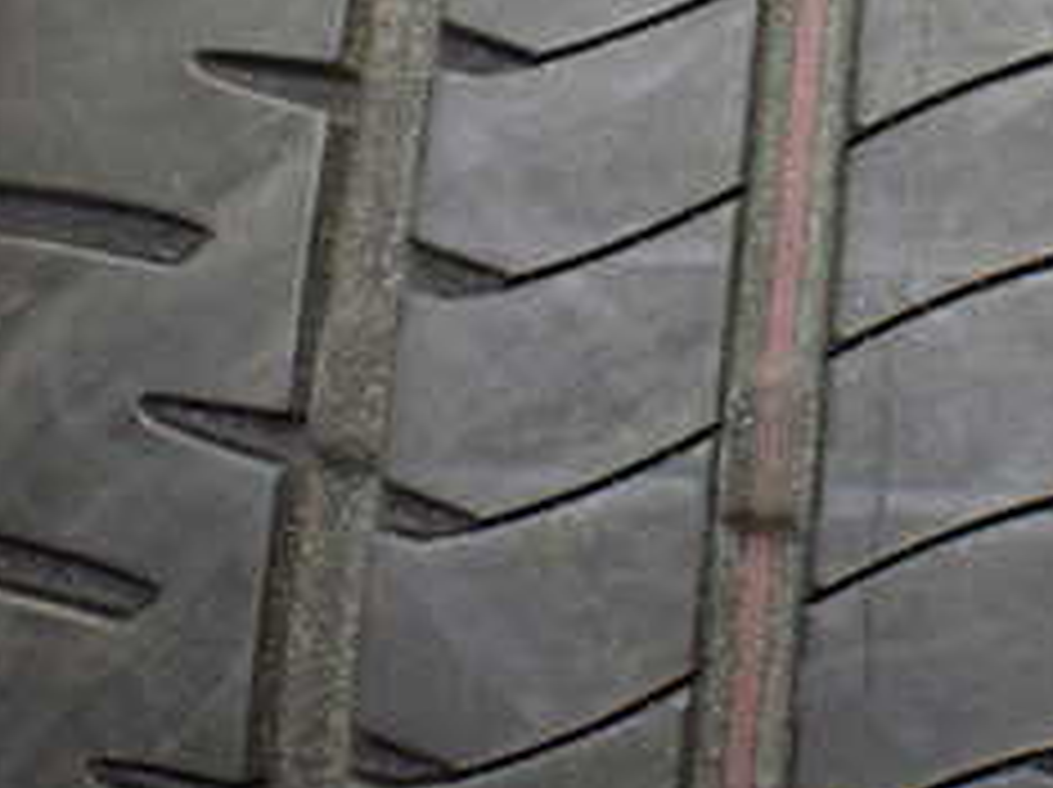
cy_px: -77
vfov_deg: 18.4
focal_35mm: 77
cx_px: 810
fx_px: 2340
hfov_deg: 25.0
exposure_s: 1/125
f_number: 2.3
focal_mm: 5.4
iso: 640
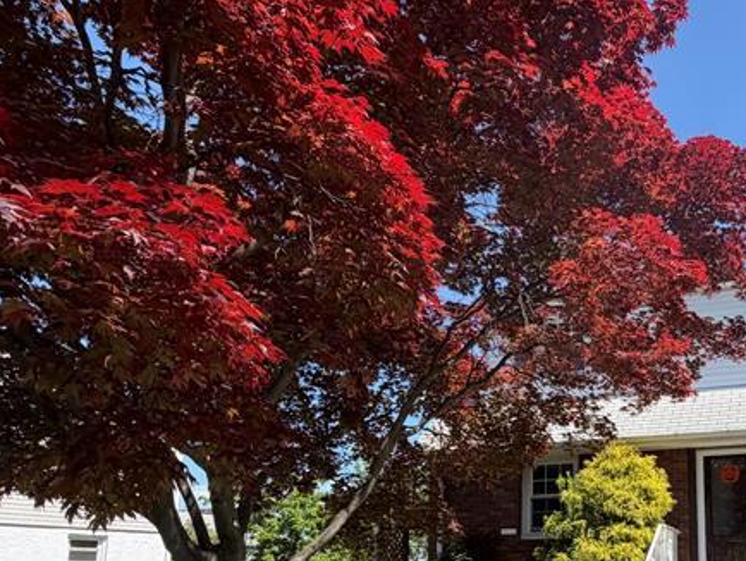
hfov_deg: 49.8
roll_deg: +1.3
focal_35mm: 33
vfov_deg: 40.8
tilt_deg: +9.8
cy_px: 466
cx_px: 658
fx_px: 712
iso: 32
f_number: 2.2
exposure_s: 1/770
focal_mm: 2.22
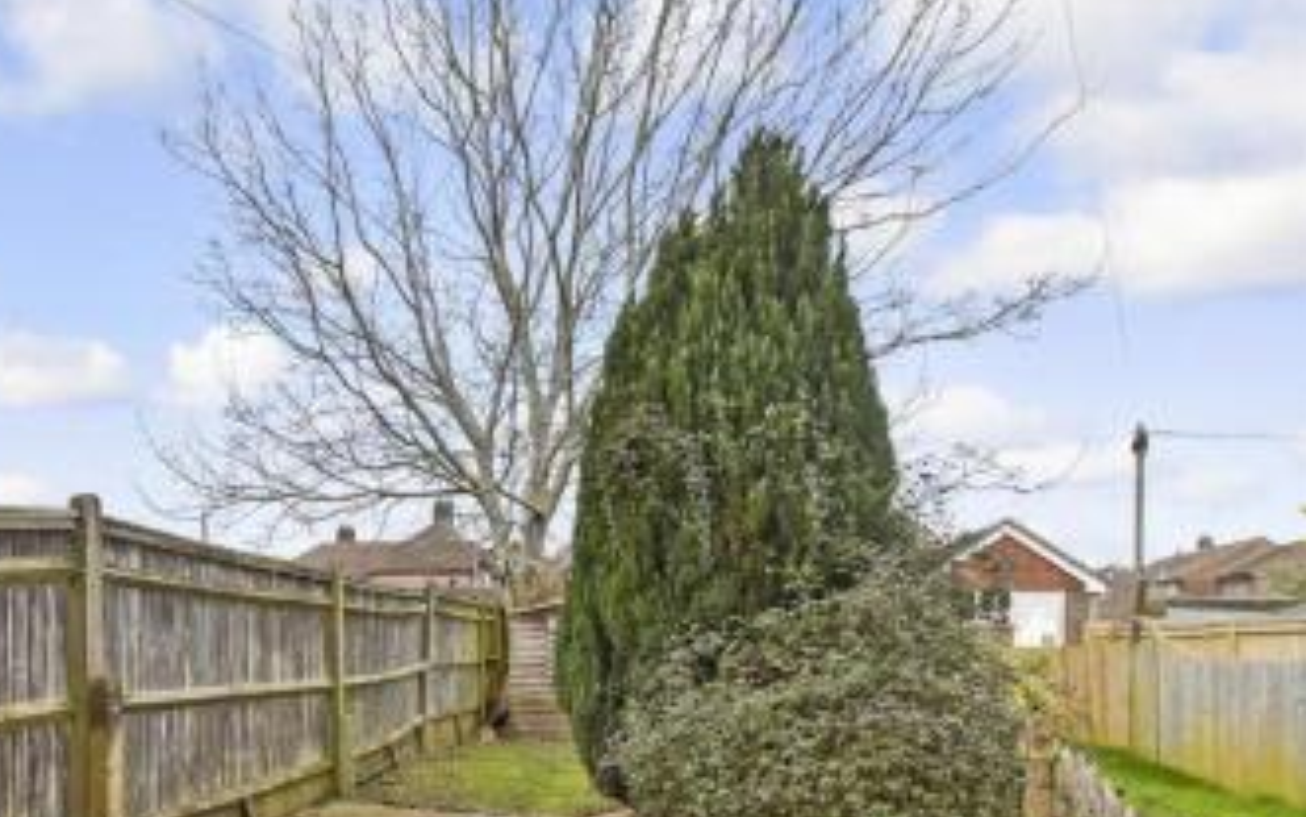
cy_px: 614
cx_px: 375
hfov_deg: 75.5
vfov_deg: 52.6
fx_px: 783
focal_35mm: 22
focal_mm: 10
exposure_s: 1/160
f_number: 8
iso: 160
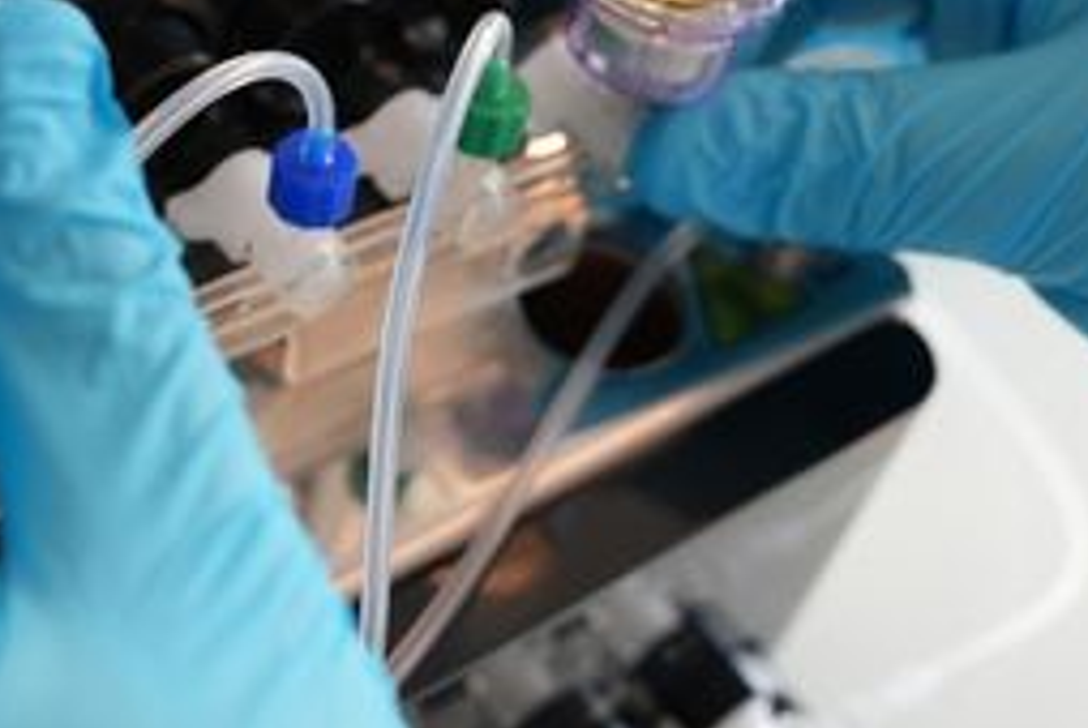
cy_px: 199
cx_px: 188
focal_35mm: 68
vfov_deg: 19.9
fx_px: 2057
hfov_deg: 28.8
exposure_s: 1/100
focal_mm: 36
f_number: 5
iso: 400
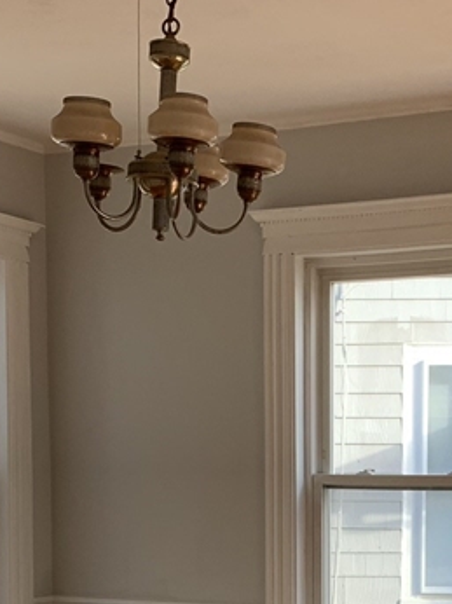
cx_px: 365
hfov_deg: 18.9
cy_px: 576
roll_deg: -0.6
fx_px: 1342
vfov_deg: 24.4
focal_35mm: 77
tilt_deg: -5.4
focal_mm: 4.25
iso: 80
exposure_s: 1/121
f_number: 1.8
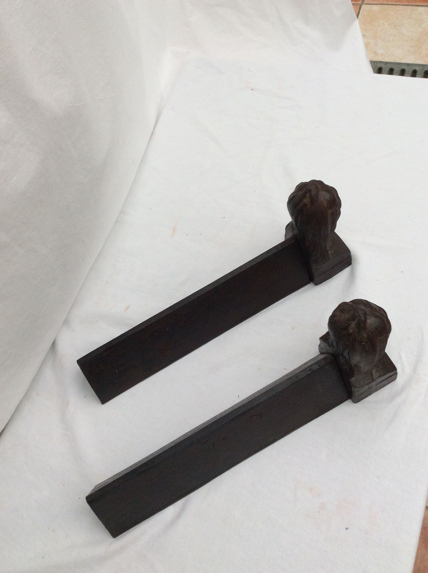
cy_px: 286
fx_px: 529
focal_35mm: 32
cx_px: 214
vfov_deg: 56.9
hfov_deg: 44.1
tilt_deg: -61.6
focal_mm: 3.3
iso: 32
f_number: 2.4
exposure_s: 1/133
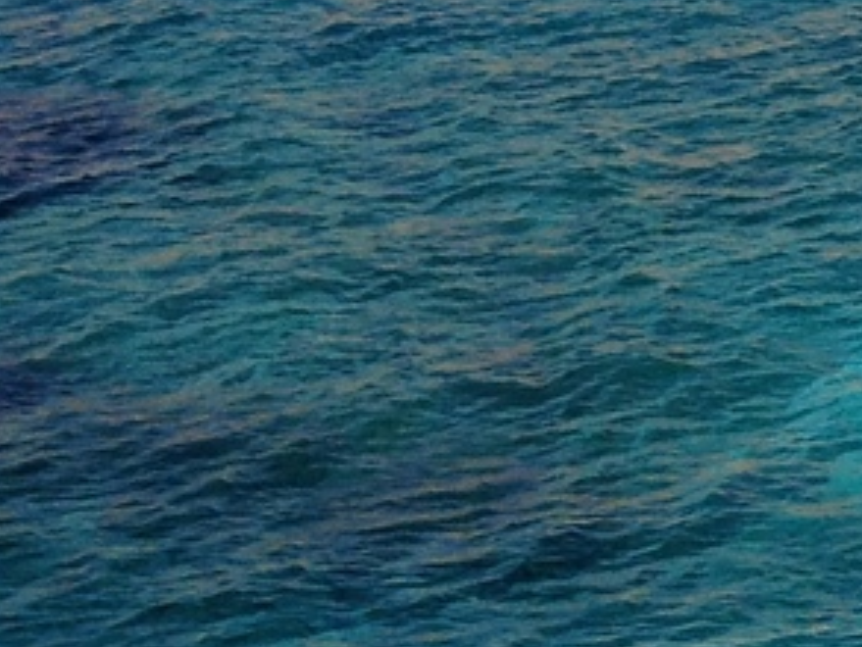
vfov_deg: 7.7
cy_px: -282
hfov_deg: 9.2
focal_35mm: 191
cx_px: 2145
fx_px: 4758
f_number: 2.4
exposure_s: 1/2513
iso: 64
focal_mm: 4.28
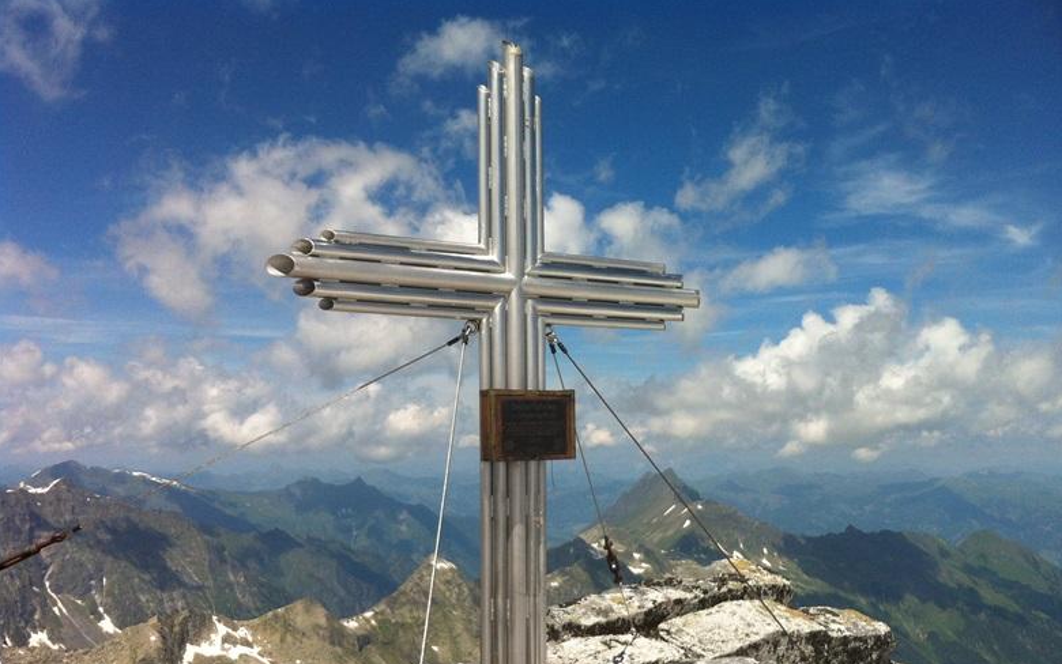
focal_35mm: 38
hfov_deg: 51.5
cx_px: 542
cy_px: 401
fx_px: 1100
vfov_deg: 33.5
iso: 80
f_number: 2.8
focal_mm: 3.85
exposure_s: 1/2514
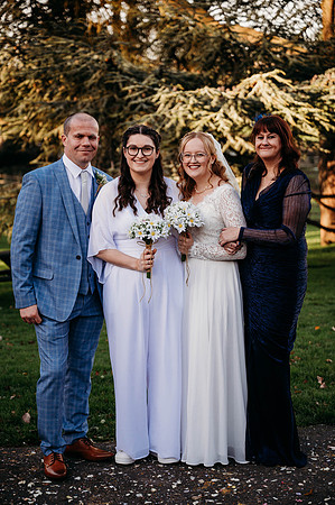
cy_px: 252
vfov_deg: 28.9
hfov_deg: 19.4
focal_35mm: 70
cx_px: 168
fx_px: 979
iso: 100
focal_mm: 70
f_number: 2.8
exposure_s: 1/500
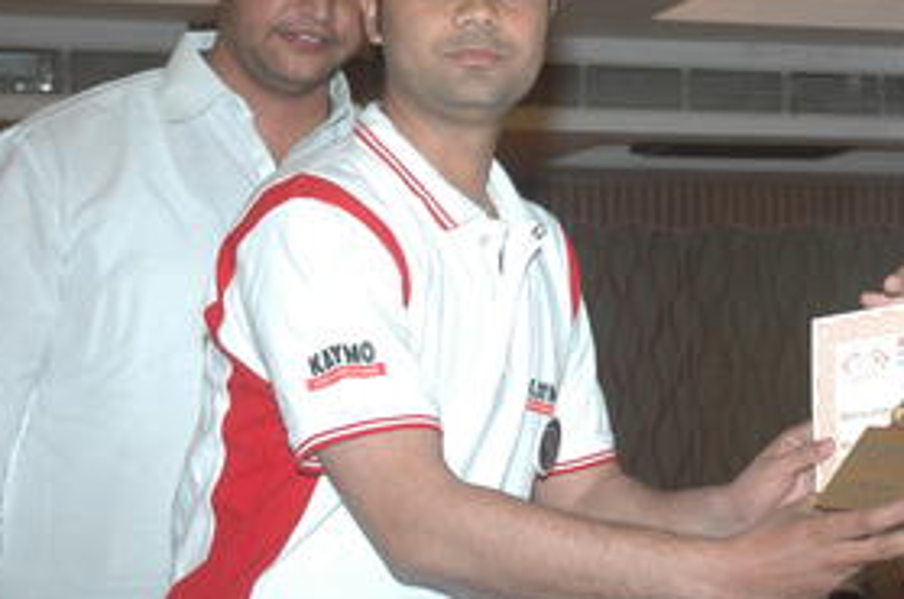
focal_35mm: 100
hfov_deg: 20.0
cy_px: 300
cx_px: 846
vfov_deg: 13.6
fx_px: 2509
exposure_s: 1/60
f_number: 4.5
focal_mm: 31
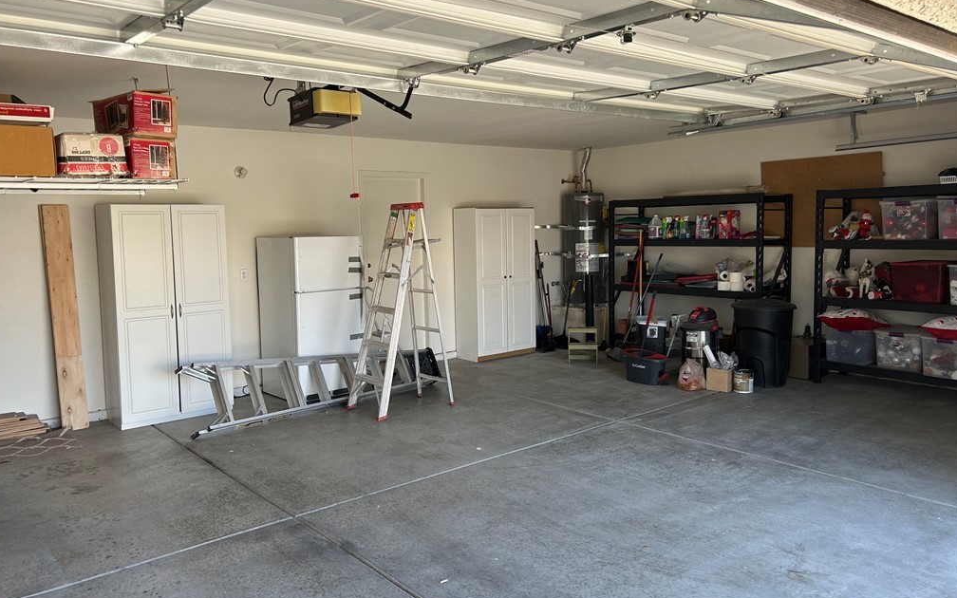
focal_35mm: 28
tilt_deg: -4.7
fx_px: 730
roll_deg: +2.1
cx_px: 477
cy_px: 277
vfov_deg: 44.5
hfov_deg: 66.5
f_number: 1.5
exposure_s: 1/250
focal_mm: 5.7
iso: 40
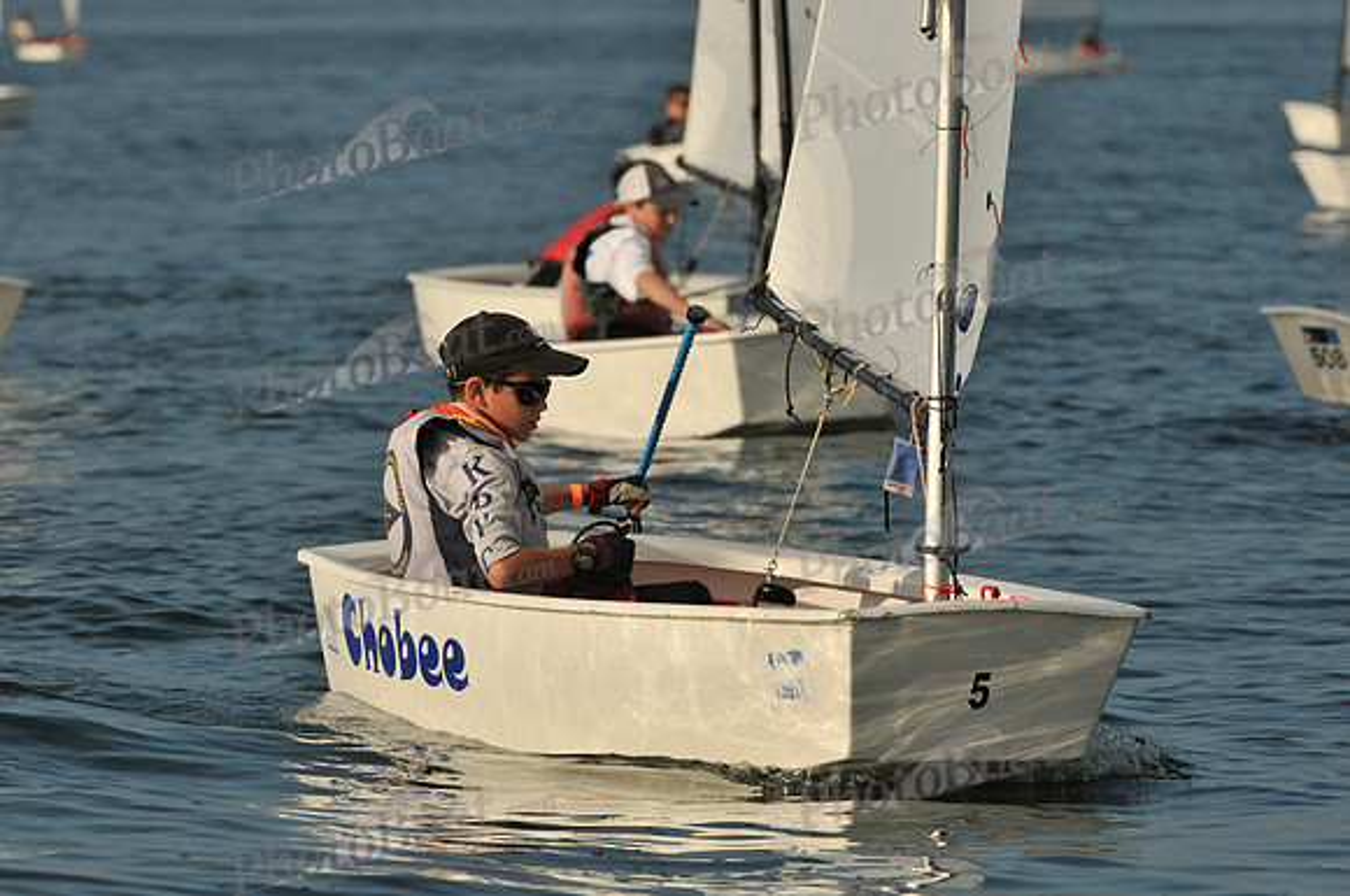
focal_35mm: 495
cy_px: 448
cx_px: 675
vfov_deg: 2.8
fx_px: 18536
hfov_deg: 4.2
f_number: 10
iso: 200
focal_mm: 330
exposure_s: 1/800
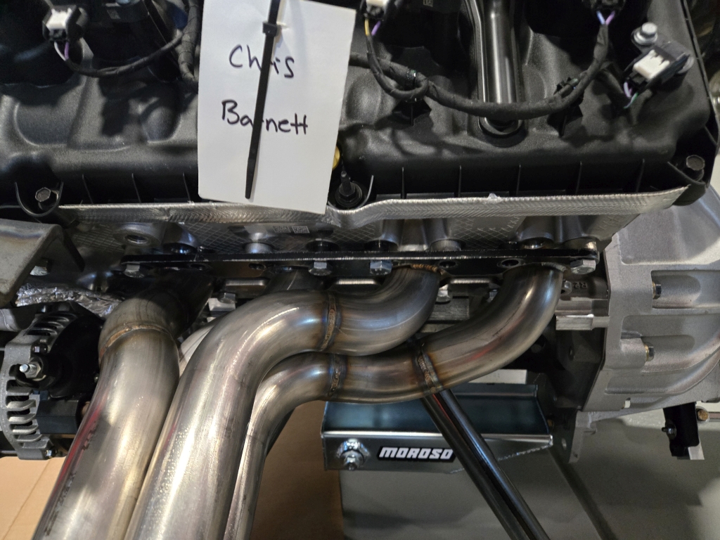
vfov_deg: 58.9
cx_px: 360
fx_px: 478
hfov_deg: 73.9
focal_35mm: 23
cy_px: 270
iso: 2000
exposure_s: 1/60
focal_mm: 5.4
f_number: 1.8
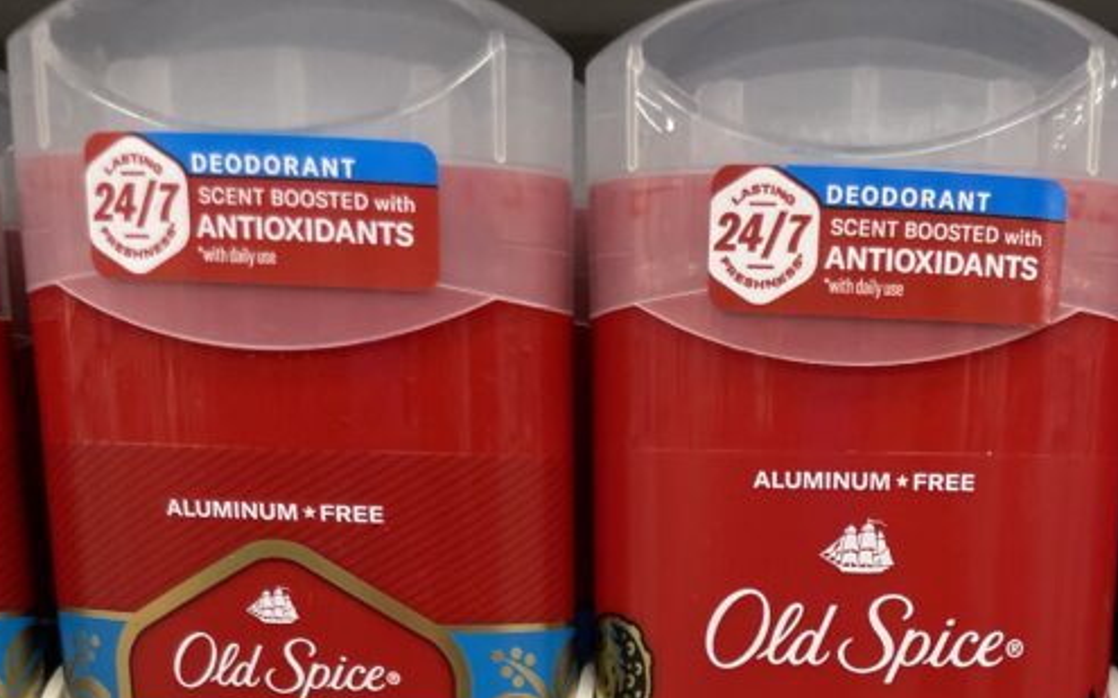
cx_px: 761
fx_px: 1736
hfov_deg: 35.3
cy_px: 1010
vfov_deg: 20.0
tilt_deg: -17.1
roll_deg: -0.3
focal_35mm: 57
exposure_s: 1/60
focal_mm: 4.2
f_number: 1.6
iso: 64
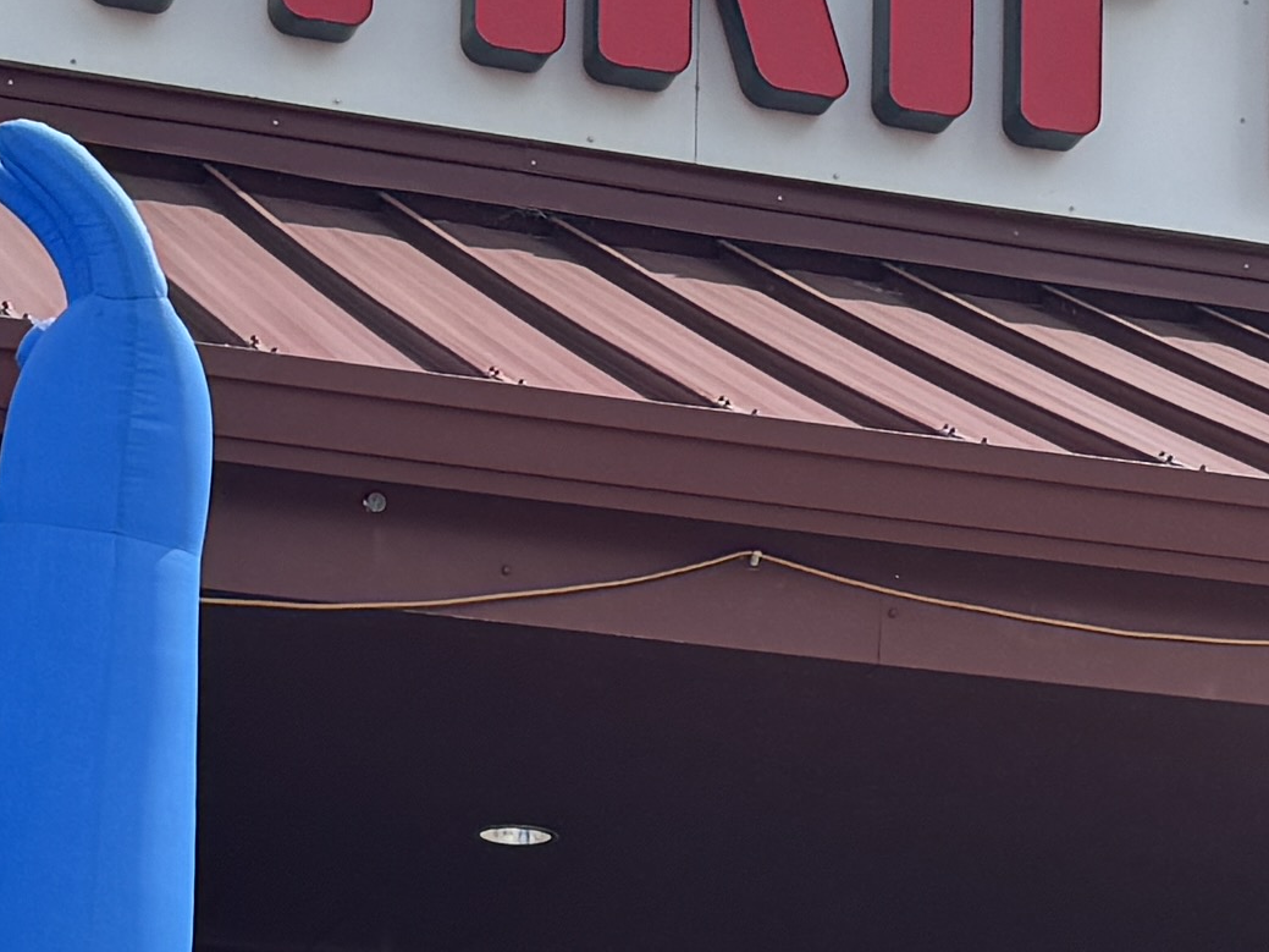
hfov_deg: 14.9
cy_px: 1302
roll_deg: -0.6
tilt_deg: +10.9
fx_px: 4838
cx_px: 948
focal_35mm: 132
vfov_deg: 10.9
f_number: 1.78
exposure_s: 1/4049
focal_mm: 6.76
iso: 80
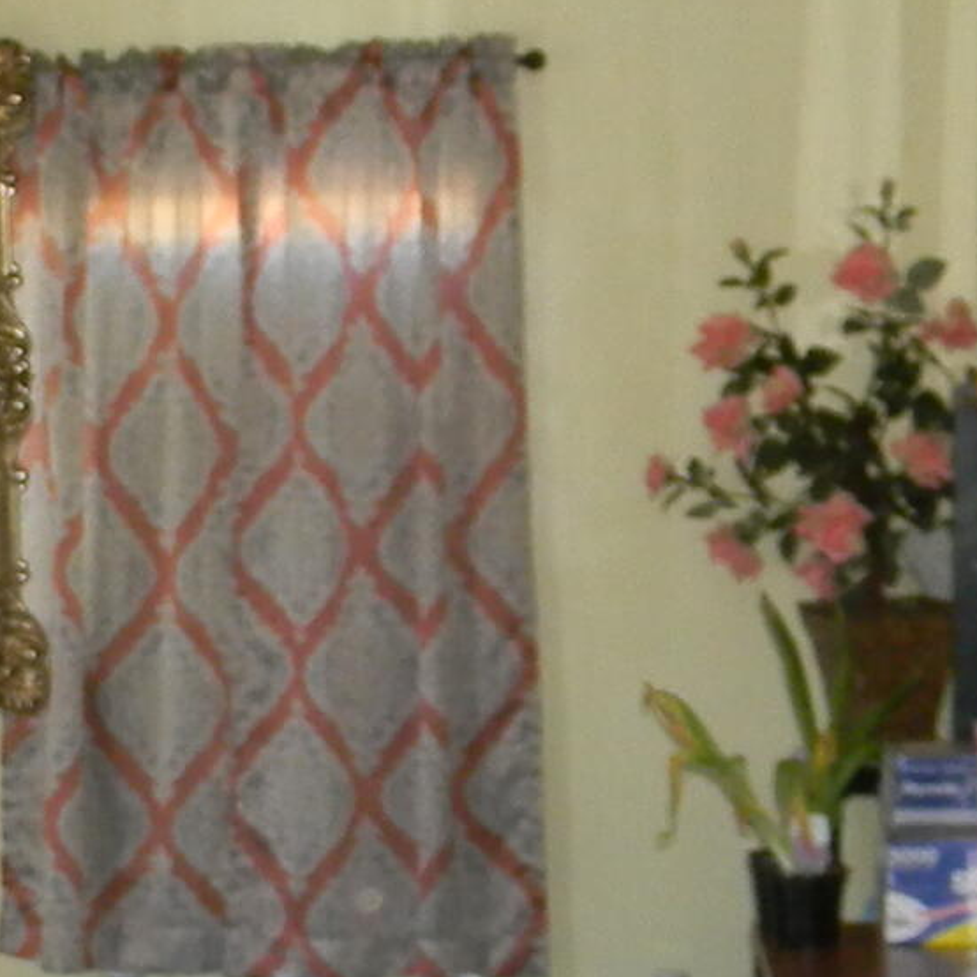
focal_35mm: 134
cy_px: 566
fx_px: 4279
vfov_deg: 13.0
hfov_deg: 12.4
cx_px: -499
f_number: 3.5
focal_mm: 5
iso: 200
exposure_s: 1/26
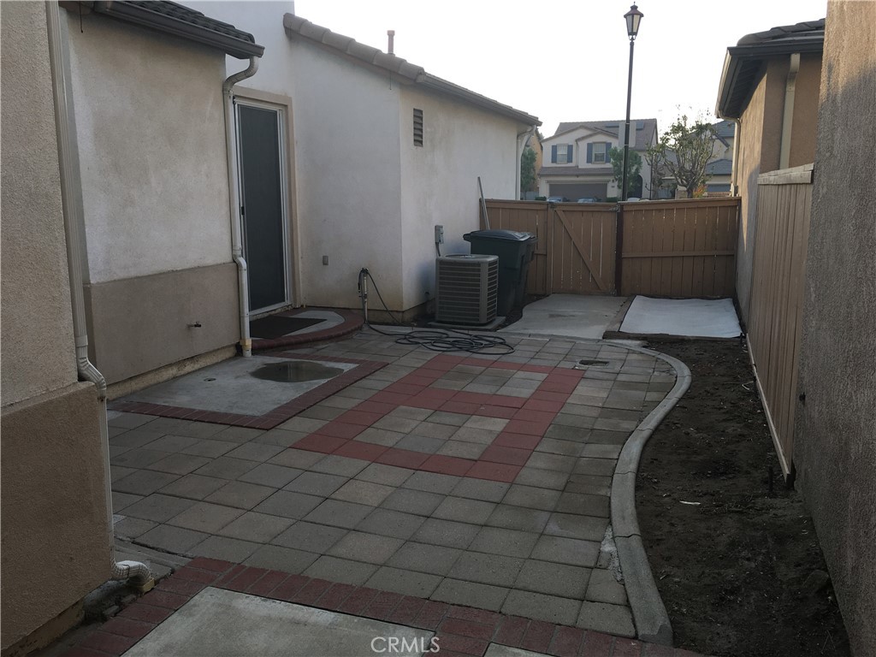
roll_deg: -0.4
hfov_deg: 61.7
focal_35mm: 29
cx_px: 438
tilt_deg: -7.9
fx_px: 734
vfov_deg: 48.2
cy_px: 328
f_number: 2.2
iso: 25
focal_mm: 4.15
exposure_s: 1/442
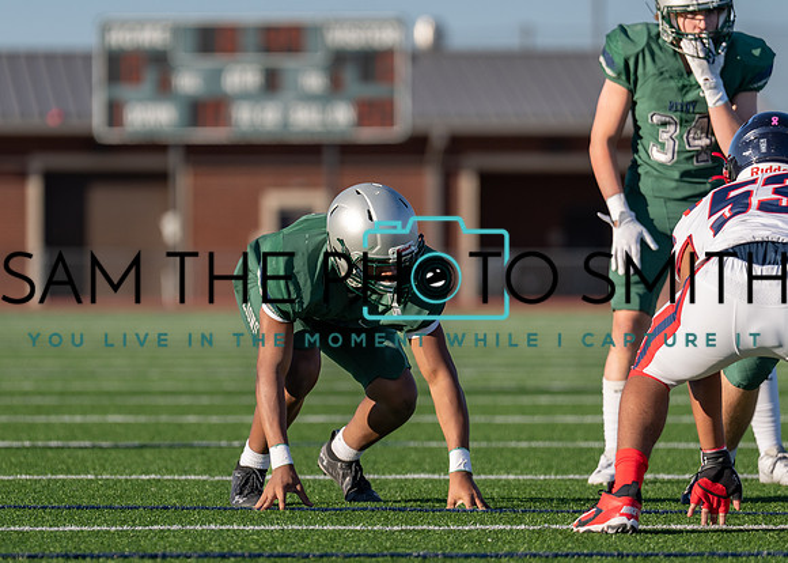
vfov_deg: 4.3
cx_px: 341
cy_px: 323
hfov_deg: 6.0
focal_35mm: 335
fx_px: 7486
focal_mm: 200
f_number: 2.8
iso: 100
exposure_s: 1/2000
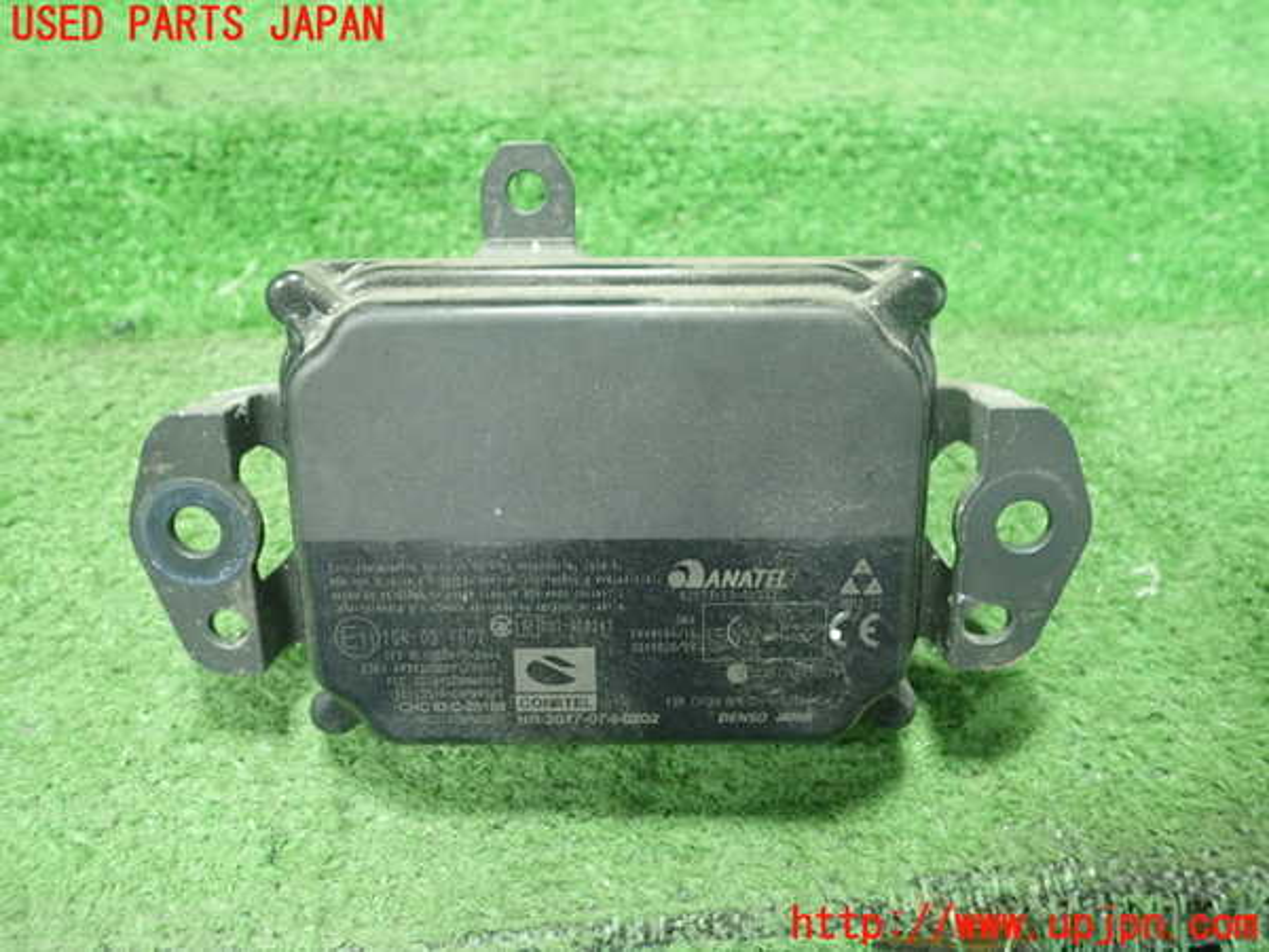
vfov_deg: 46.8
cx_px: 634
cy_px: 476
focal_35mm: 30
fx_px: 1100
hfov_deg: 60.0
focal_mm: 5.5
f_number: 2.3
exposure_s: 1/100
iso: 800
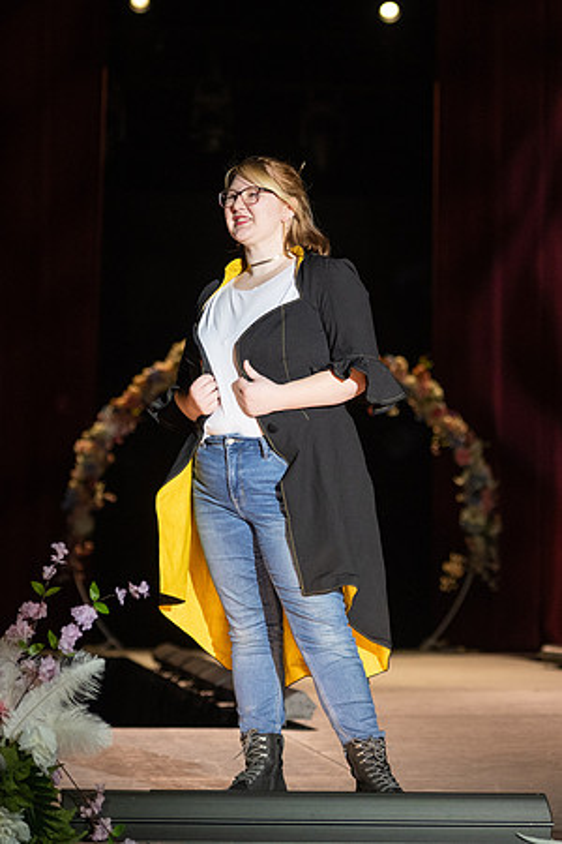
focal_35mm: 138
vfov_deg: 14.8
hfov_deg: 9.9
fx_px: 3240
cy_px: 402
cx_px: 404
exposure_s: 1/1000
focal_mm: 82
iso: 800
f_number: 2.8
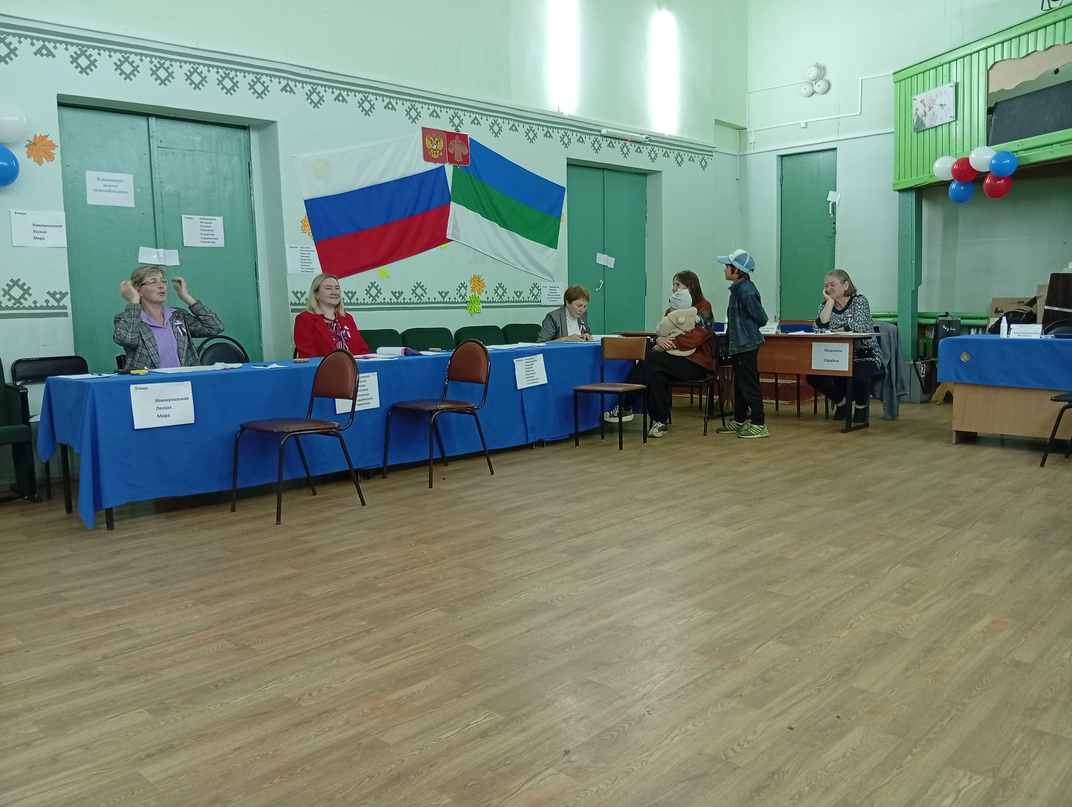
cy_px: 404
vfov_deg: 51.5
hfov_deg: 65.2
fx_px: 837
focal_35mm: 27
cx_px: 536
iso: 239
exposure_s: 1/33.3
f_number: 1.8
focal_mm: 3.84
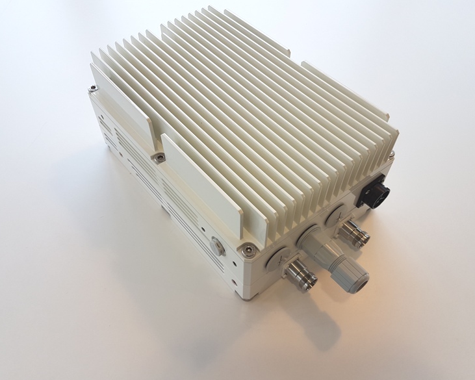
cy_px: 194
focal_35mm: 28
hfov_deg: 62.2
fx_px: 394
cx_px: 247
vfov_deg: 51.5
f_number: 1.7
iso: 40
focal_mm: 4.2
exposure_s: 1/100
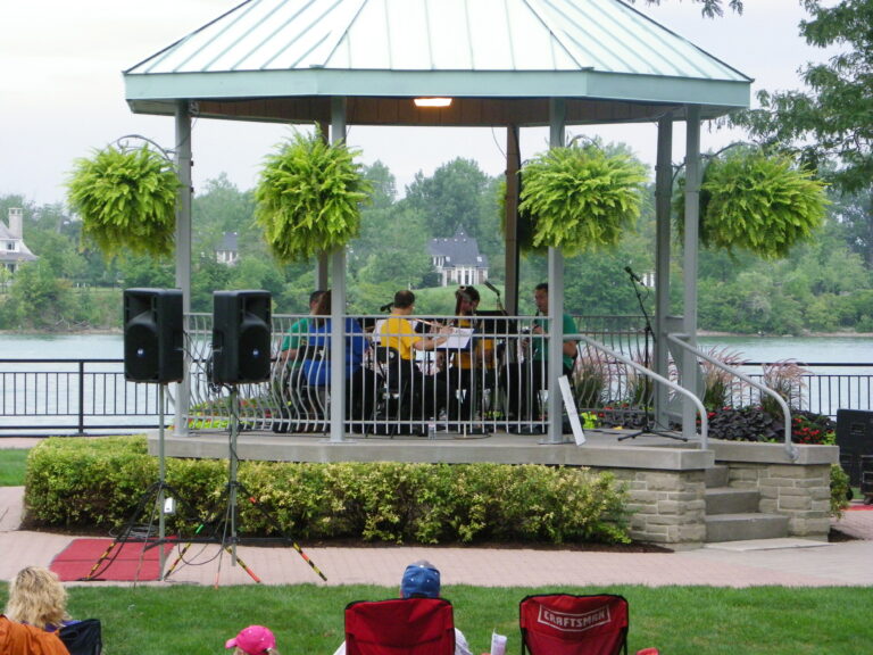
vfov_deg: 10.0
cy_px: 328
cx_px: 436
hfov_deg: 13.3
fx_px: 3732
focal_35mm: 148
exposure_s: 1/125
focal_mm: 26.1
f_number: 4.5
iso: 320
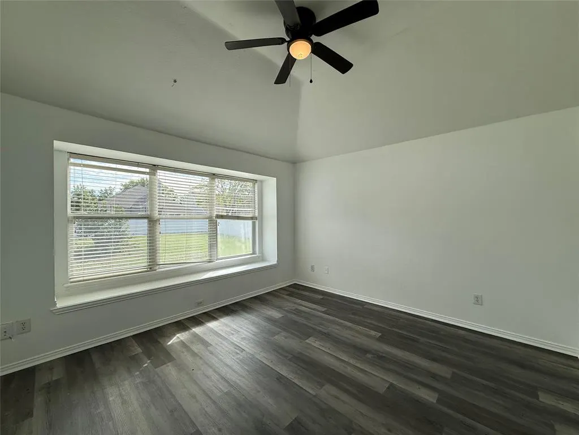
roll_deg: -0.2
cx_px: 290
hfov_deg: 102.1
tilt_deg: +0.0
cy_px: 218
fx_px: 234
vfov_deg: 85.7
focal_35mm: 14
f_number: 2.2
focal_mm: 2.22
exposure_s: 1/574
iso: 64
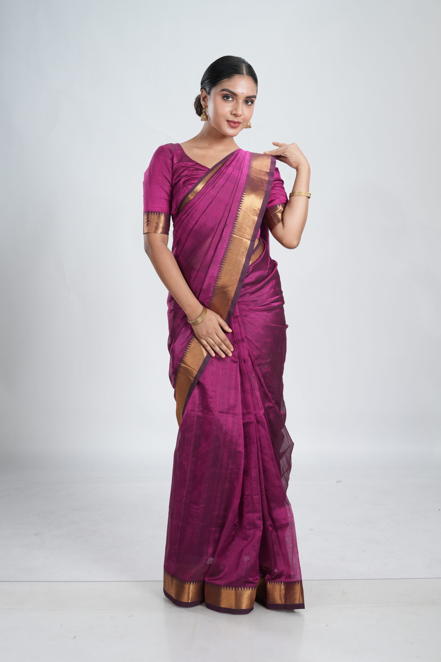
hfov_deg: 23.8
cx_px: 220
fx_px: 1047
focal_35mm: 57
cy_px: 331
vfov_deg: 35.1
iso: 640
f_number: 8
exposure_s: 1/160
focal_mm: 57
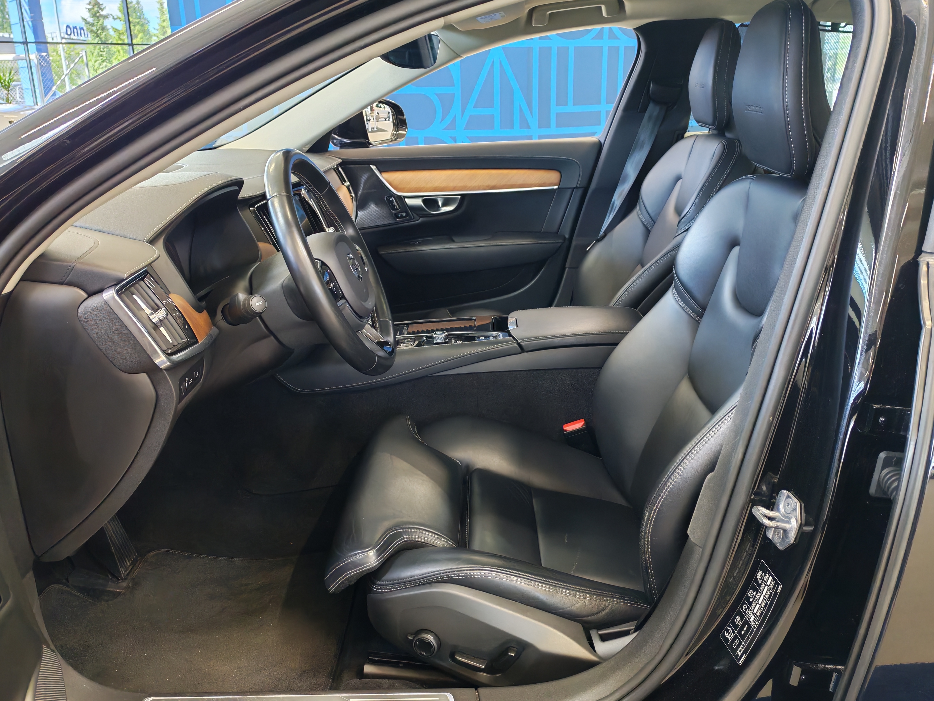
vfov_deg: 46.8
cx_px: 467
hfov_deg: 60.0
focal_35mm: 30
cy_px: 350
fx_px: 809
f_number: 1.9
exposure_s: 1/100
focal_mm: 6.12
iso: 719
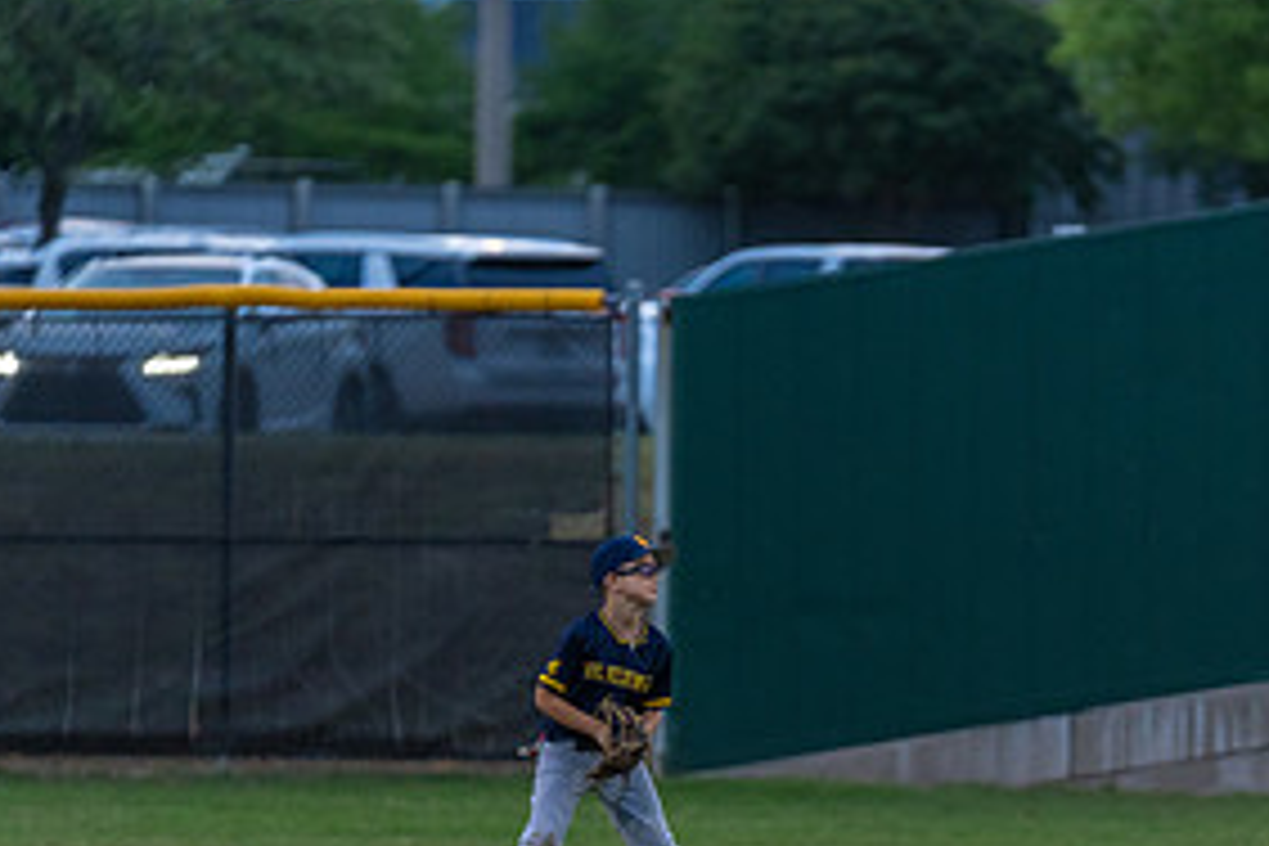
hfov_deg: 5.0
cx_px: 630
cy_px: 839
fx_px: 14522
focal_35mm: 412
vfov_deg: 3.3
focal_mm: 200
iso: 1600
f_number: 2.8
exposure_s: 1/1250
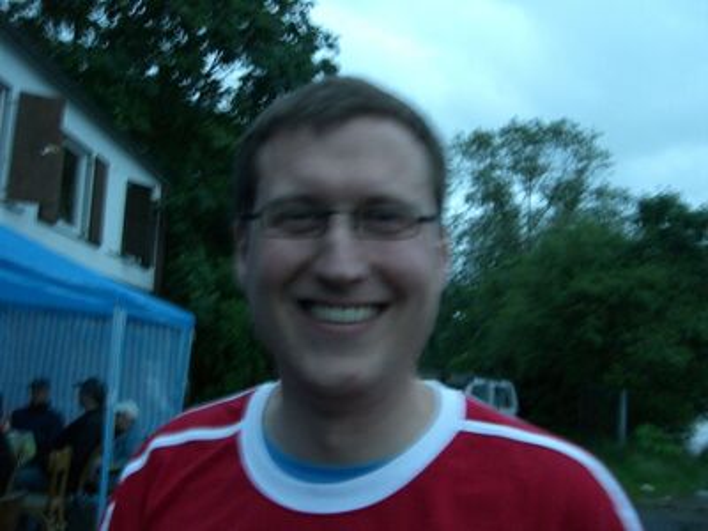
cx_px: 354
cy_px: 266
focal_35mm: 38
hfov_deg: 49.0
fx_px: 777
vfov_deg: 37.7
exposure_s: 1/8
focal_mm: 7.9
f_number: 2.8
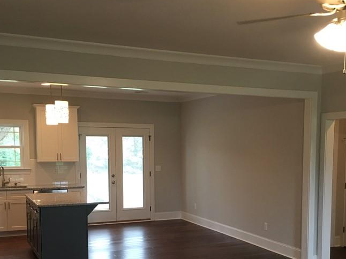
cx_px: 210
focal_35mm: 46
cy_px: 200
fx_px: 460
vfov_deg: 30.9
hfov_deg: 41.0
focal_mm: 4.15
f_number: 2.2
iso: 40
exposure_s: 1/15
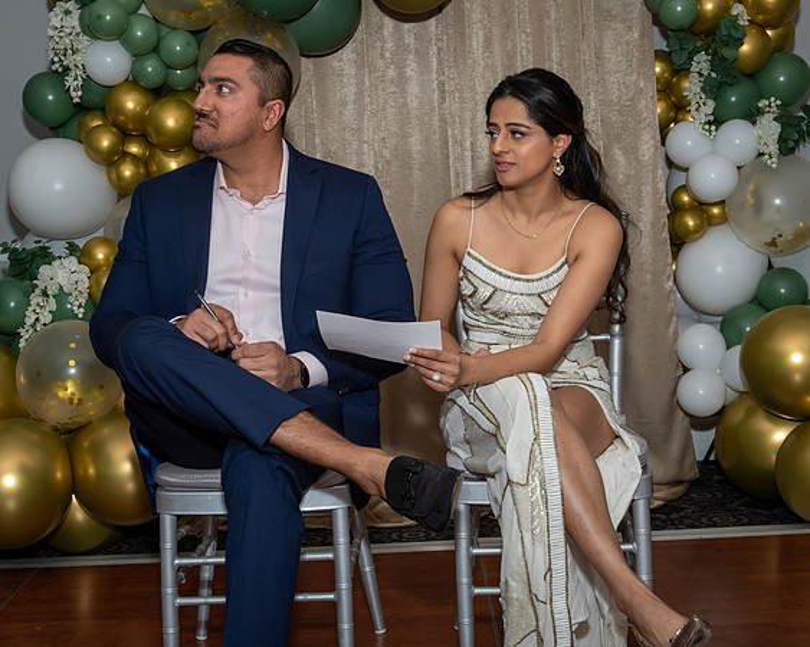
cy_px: 303
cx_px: 392
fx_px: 1290
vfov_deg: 28.2
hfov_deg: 34.9
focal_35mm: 54
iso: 640
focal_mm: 30
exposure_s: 1/250
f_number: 9
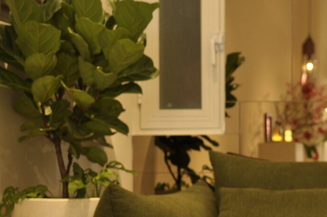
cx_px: 378
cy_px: 178
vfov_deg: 16.3
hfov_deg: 22.8
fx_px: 753
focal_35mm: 83
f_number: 1.8
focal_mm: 20
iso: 200
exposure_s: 1/160
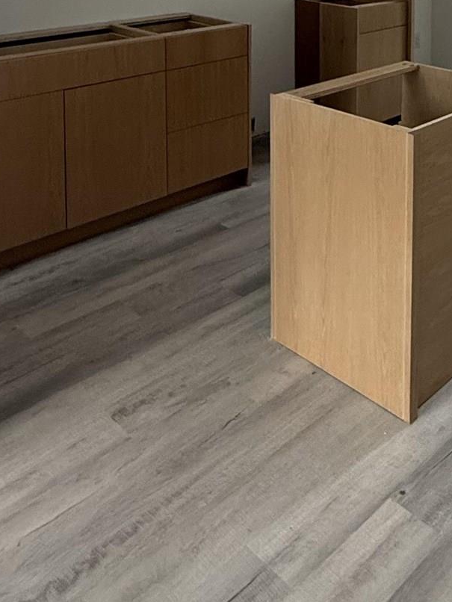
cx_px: 468
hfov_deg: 32.6
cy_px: -41
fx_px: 696
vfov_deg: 39.4
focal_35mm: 40
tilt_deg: -4.5
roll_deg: -1.3
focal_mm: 2.22
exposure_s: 1/99
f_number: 2.2
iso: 200
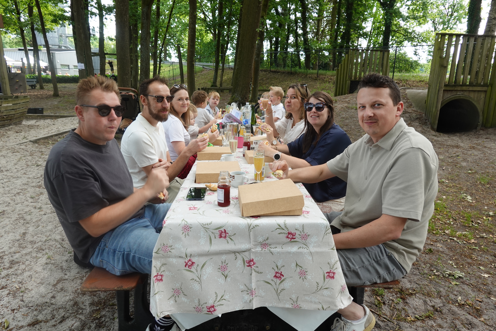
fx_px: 331
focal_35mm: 24
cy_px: 166
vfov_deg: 53.1
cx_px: 248
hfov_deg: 73.7
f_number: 4.5
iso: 100
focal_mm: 9
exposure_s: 1/60
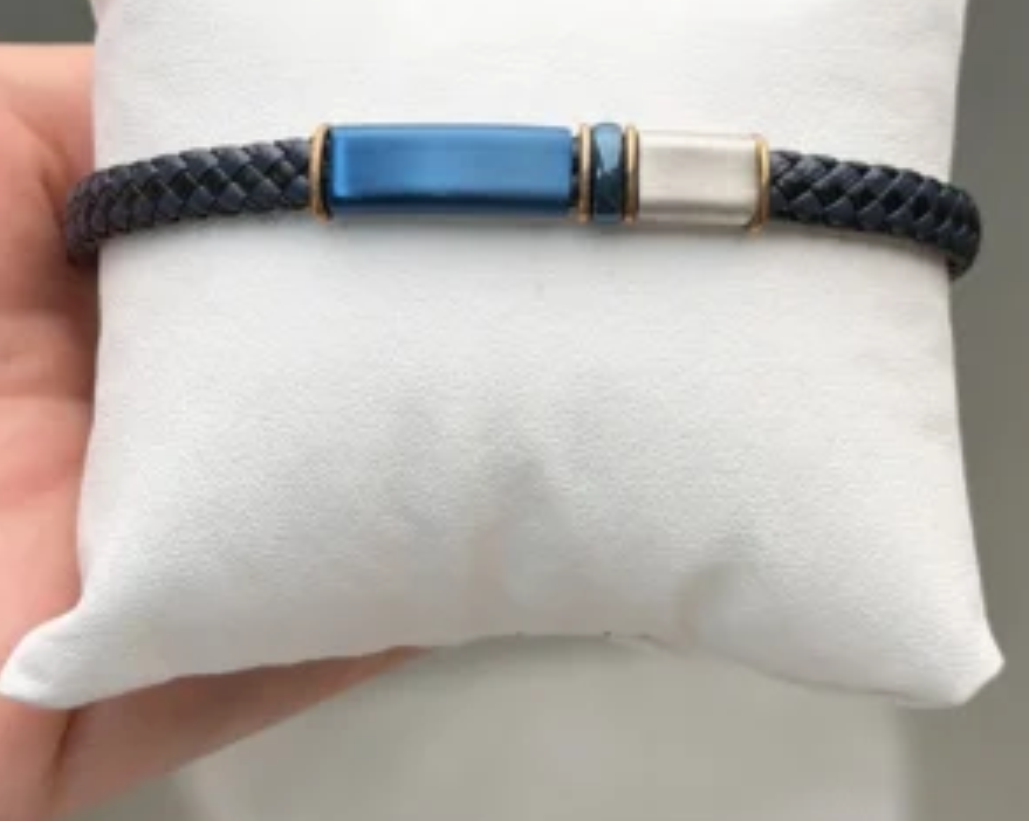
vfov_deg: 23.6
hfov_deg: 29.6
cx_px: 509
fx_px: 1948
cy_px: 225
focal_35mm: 64
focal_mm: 6.76
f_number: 1.78
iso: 64
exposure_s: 1/652
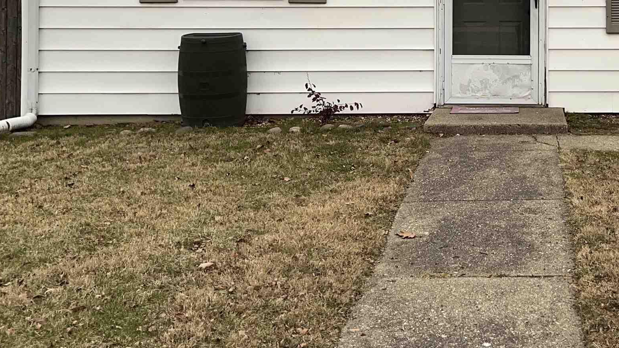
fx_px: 919
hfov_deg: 35.4
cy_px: -20
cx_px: 537
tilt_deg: -1.7
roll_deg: +0.1
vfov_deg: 20.6
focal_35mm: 56
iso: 40
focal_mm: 5.7
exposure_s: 1/1280
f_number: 1.5
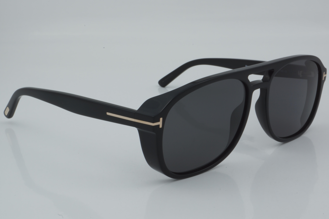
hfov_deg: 29.9
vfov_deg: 20.2
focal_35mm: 68
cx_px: 164
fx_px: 617
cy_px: 110
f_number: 32
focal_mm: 45
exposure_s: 1/4
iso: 100
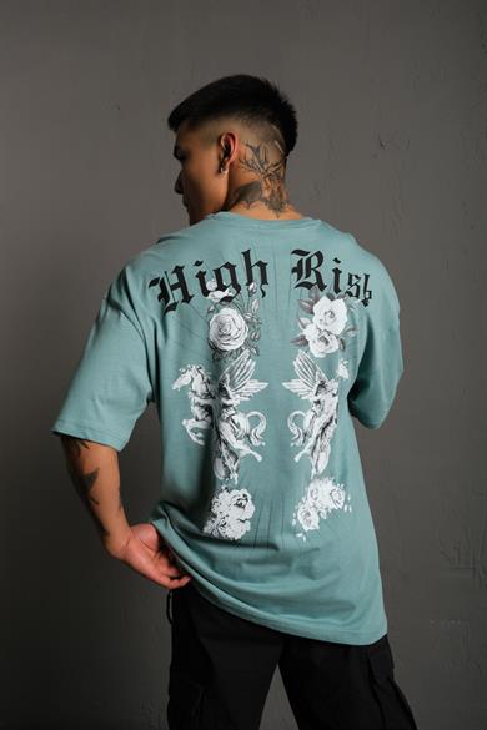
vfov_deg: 54.4
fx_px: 710
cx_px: 244
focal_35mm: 35
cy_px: 365
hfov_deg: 37.9
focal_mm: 23.3
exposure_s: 1/160
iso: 160
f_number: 5
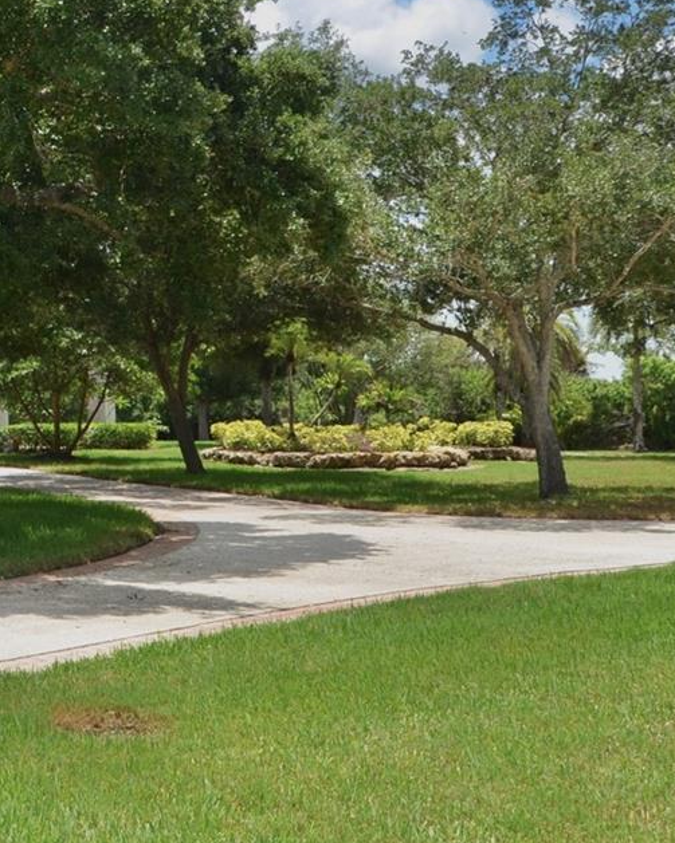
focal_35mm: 50
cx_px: -238
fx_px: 1249
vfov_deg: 37.1
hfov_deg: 25.4
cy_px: 309
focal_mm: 14
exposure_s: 1/250
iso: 100
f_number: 8
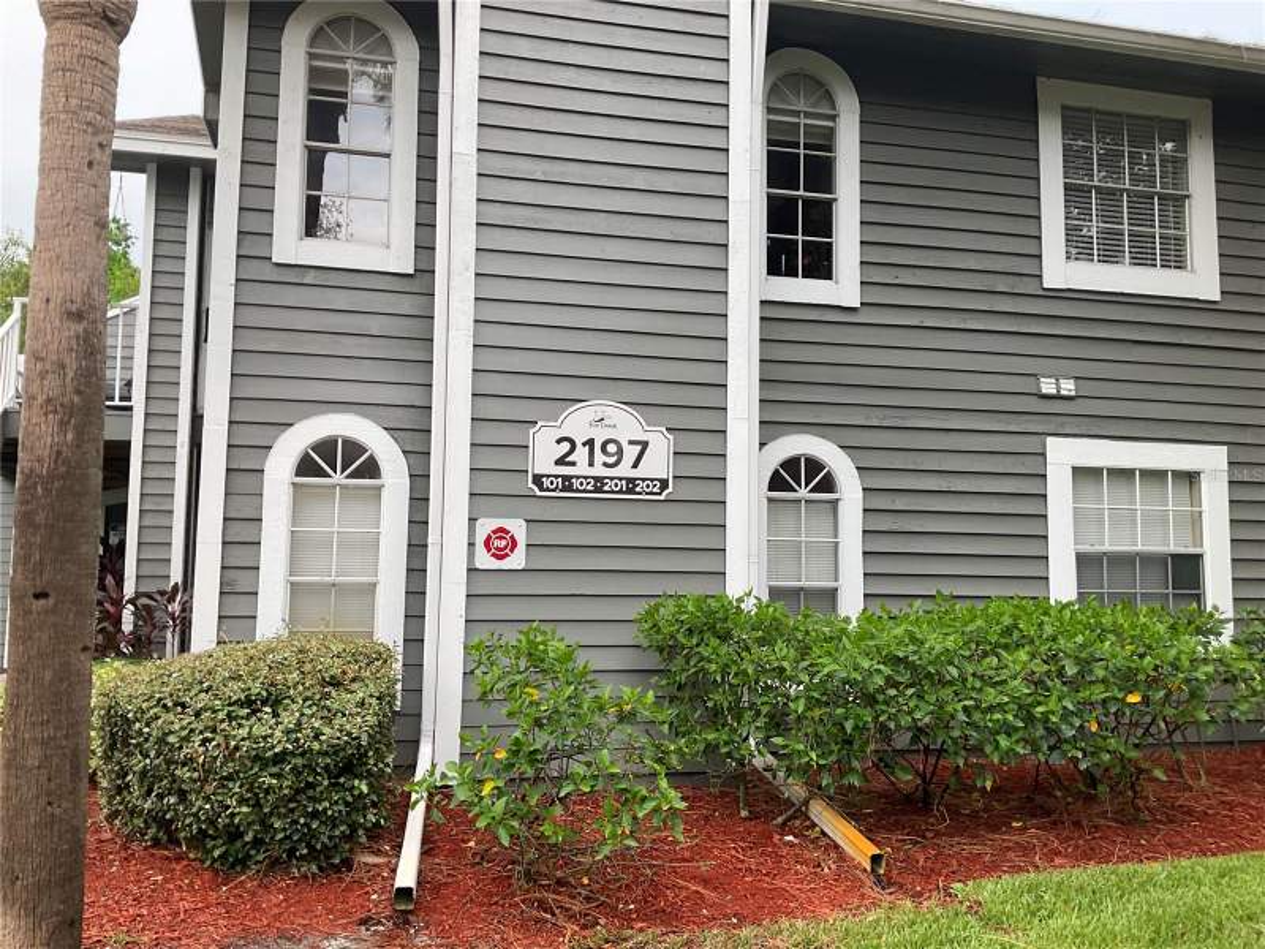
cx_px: 632
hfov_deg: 61.7
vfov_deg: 48.2
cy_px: 474
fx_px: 1060
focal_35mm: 29
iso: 20
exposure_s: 1/120
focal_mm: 3
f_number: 1.8
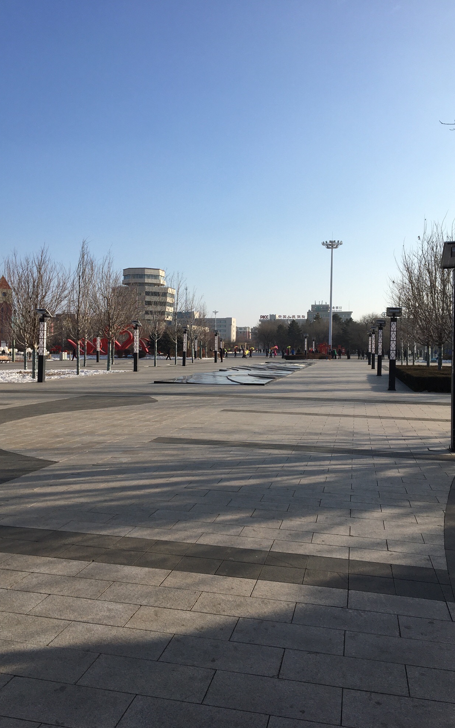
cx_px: 218
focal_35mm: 31
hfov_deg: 40.6
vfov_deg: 61.2
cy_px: 366
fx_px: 615
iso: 25
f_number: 2.2
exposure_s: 1/1876
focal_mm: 4.15
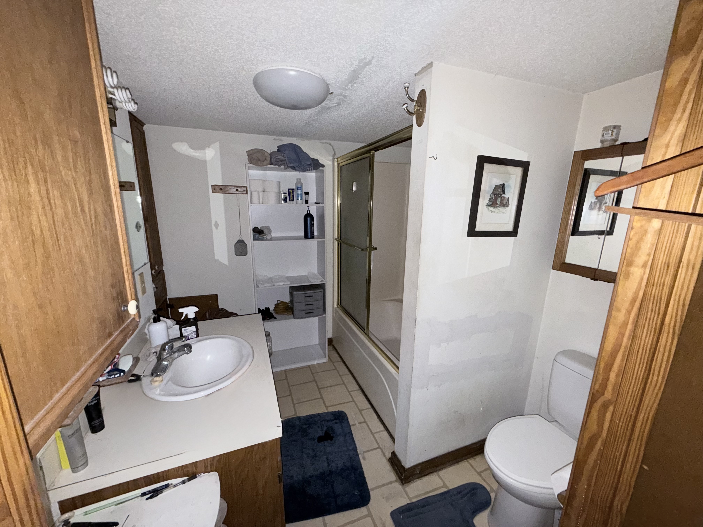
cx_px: 352
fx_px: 284
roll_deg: -0.6
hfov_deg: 102.1
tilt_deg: -11.8
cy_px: 264
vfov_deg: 85.7
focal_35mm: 14
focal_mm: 2.22
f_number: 2.2
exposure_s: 1/24
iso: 160
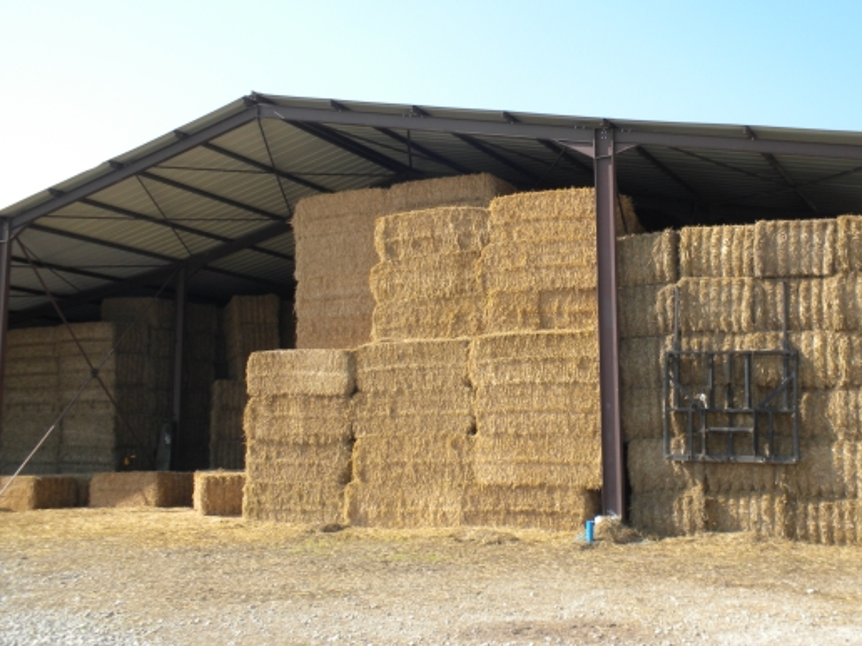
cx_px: 496
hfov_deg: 43.7
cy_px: 300
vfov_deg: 33.6
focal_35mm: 43
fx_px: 1071
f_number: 10
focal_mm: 6.6
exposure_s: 1/54
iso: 64
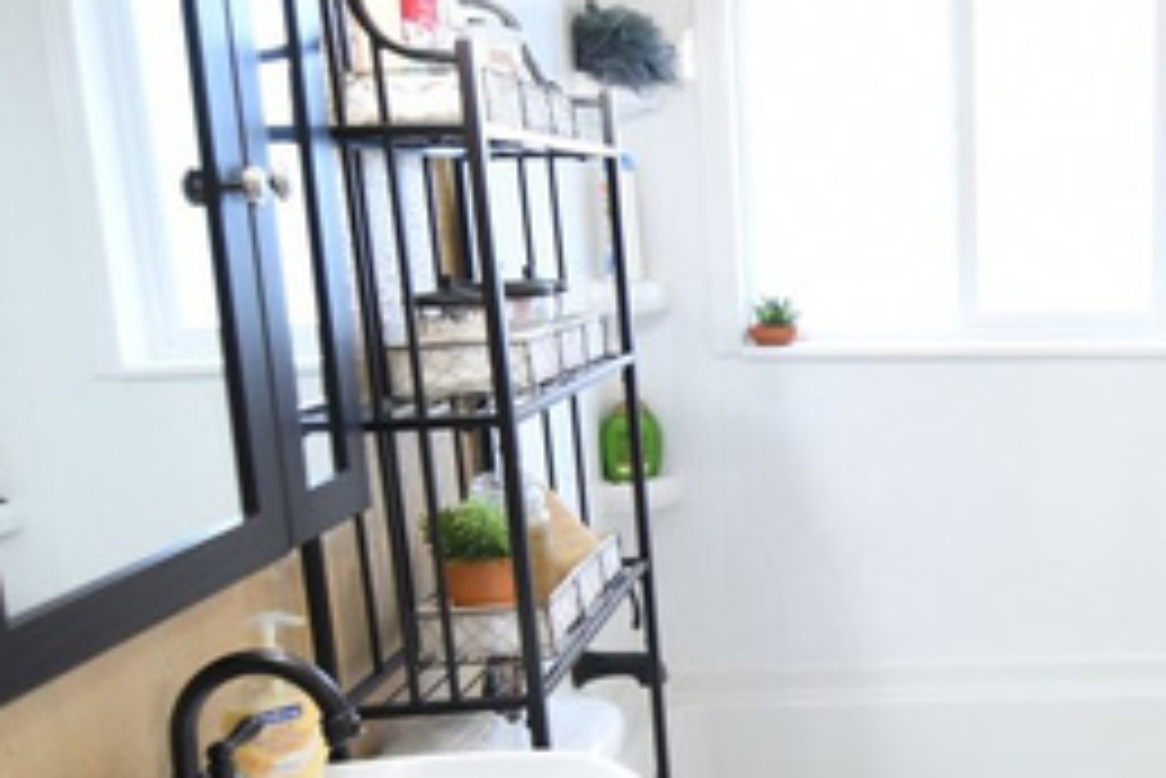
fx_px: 1381
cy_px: 490
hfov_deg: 41.4
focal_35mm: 43
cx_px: 1089
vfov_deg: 31.3
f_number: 2.8
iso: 220
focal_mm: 11.5
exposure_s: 1/20
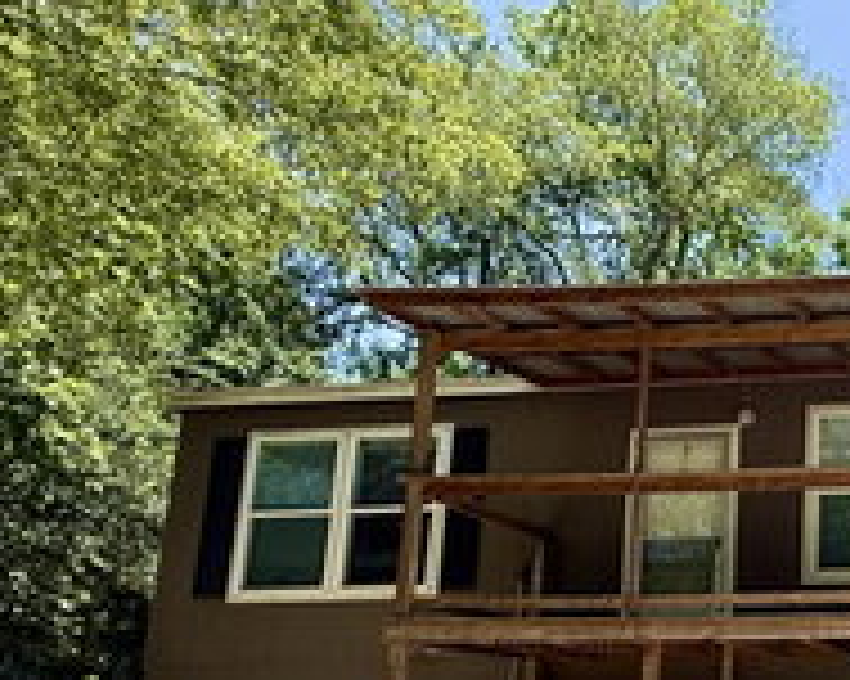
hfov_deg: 38.2
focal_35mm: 37
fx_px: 930
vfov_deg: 38.8
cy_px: 531
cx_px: 989
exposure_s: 1/651
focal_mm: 2.22
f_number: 2.2
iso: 64
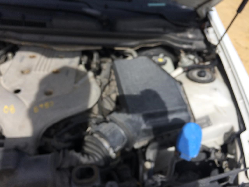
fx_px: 209
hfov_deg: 61.7
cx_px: 124
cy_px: 94
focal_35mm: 29
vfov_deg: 48.2
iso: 32
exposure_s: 1/1244
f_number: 2.2
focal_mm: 4.15
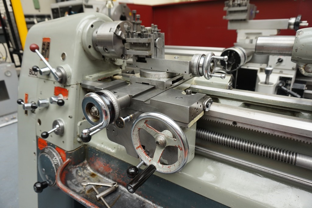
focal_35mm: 24
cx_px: 156
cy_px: 104
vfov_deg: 53.1
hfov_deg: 73.7
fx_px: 208
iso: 250
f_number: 4
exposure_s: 1/160
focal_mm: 16
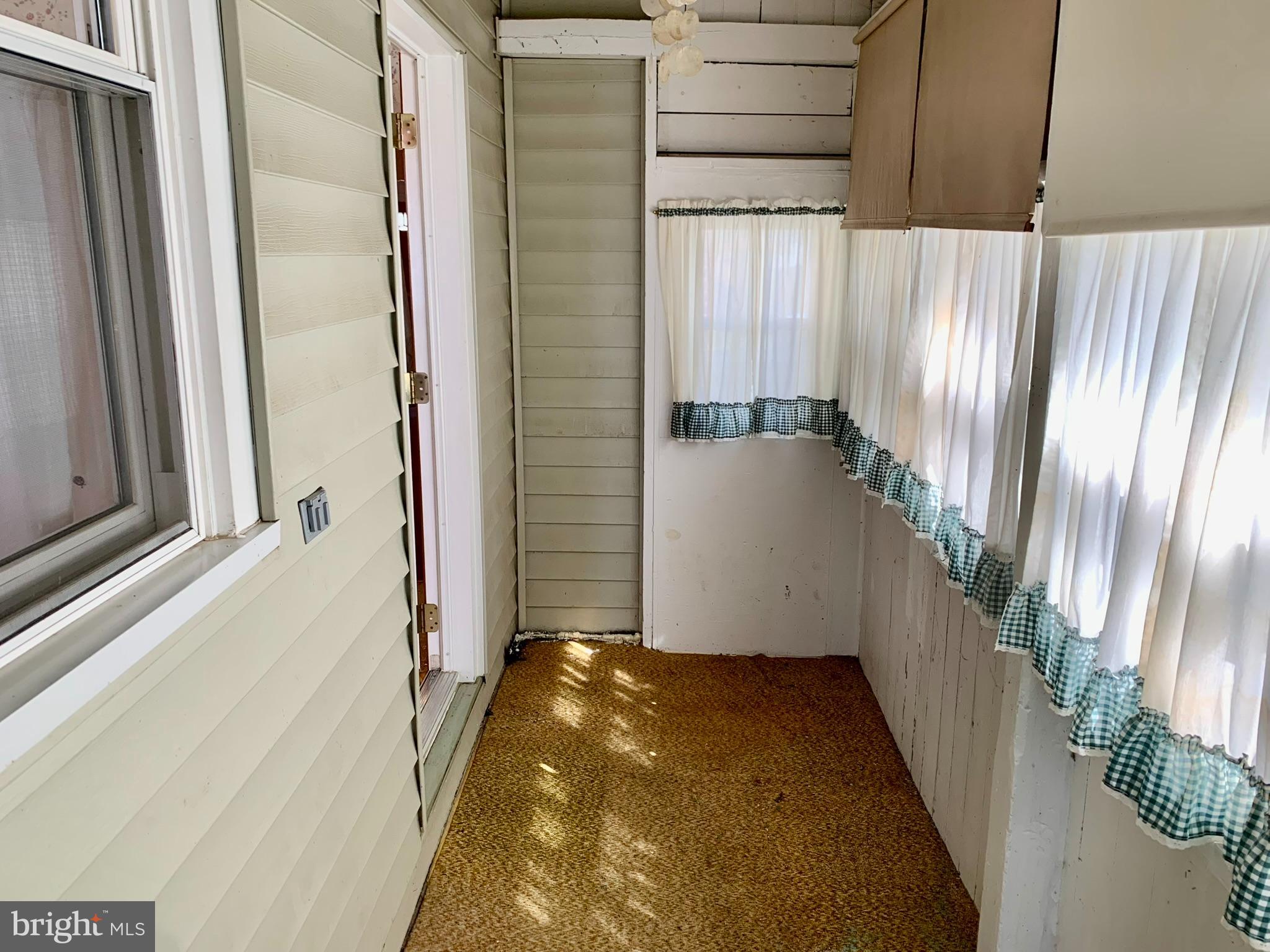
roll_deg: +0.4
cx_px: 635
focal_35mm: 26
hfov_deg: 67.3
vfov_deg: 53.1
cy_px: 476
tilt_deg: -11.9
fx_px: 954
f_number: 1.8
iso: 64
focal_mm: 4.25
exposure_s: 1/121
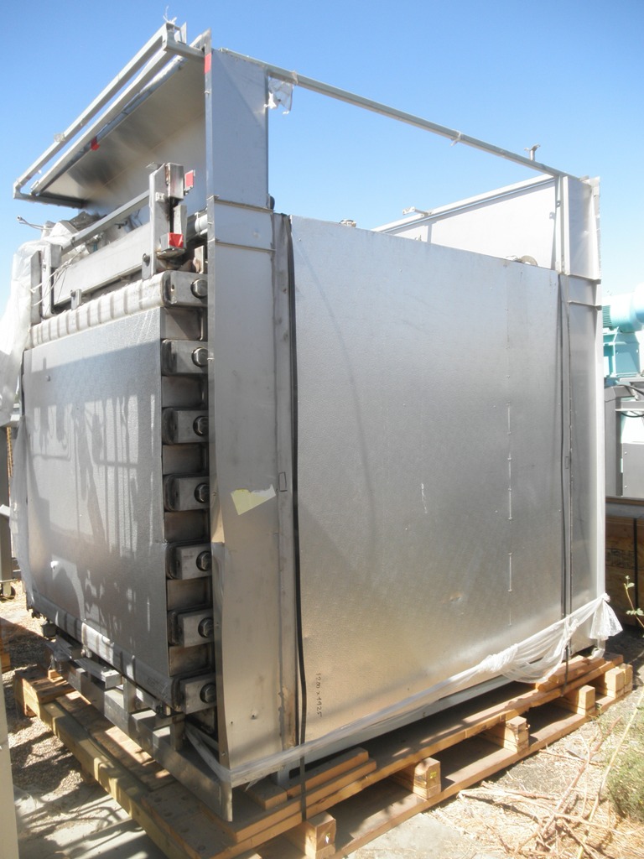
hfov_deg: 49.7
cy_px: 430
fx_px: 695
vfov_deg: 63.4
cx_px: 322
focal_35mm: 28
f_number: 3
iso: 64
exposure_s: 1/500
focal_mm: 5
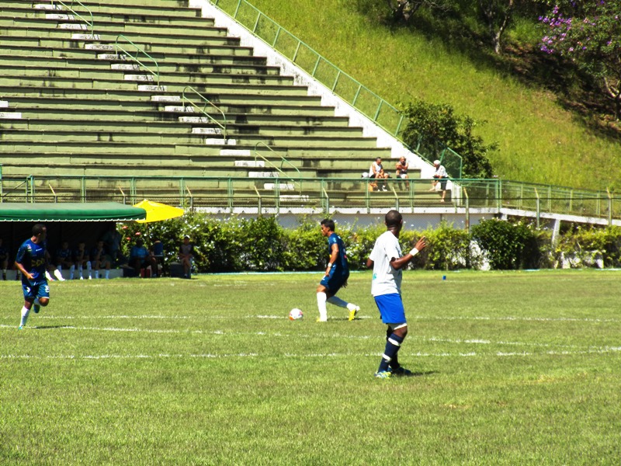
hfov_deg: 9.7
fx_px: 3660
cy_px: 233
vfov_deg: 7.3
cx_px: 310
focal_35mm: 204
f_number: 4
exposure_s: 1/1000
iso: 125
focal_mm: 36.7
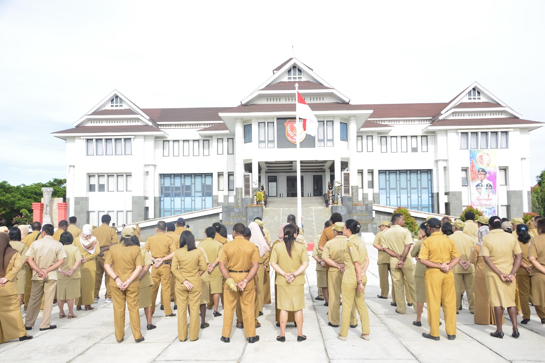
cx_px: 268
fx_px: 515
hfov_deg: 55.8
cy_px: 181
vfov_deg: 38.9
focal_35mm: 34
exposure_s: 1/90
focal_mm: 22
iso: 100
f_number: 8
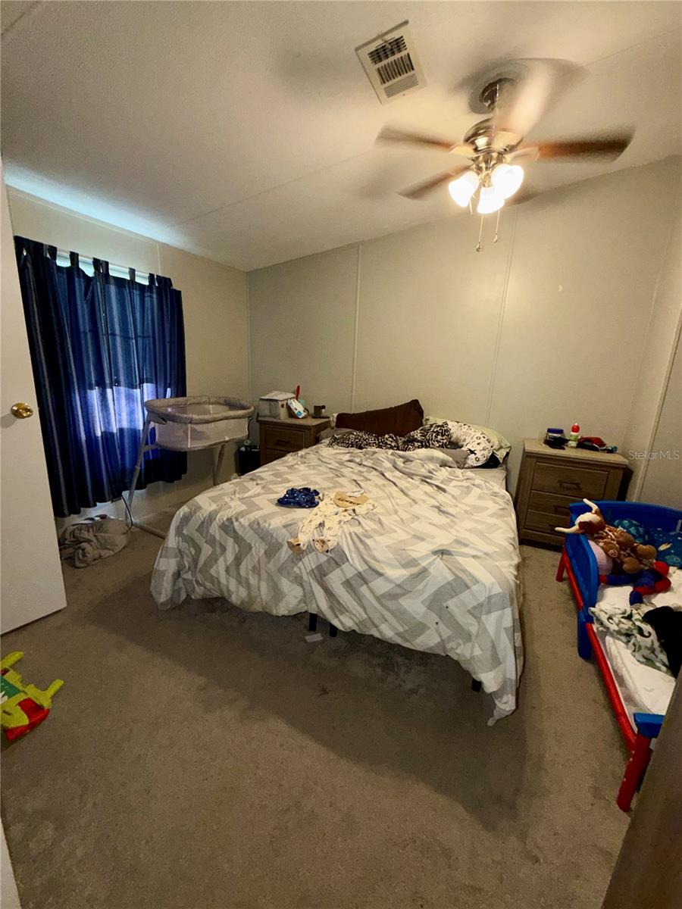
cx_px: 341
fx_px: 368
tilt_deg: -12.9
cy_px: 454
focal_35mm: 14
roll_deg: -2.5
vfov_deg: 102.1
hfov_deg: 85.7
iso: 100
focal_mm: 2.22
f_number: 2.2
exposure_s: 1/60
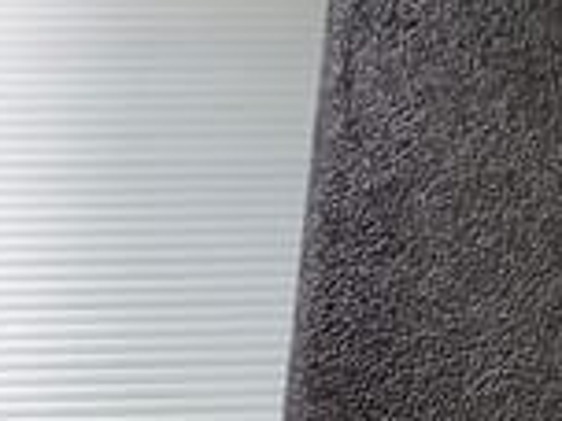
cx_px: 902
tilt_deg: -65.2
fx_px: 1656
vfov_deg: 14.4
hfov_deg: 17.0
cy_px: 83
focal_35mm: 102
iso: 320
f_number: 2.4
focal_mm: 3.3
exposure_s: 1/50
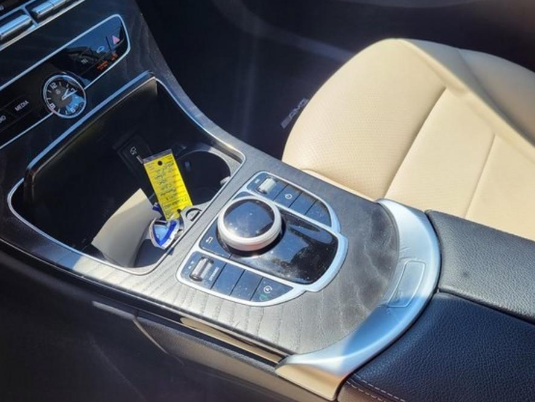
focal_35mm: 30
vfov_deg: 46.8
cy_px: 208
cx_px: 256
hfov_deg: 59.9
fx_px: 464
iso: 40
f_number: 1.8
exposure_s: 1/696
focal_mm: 5.4
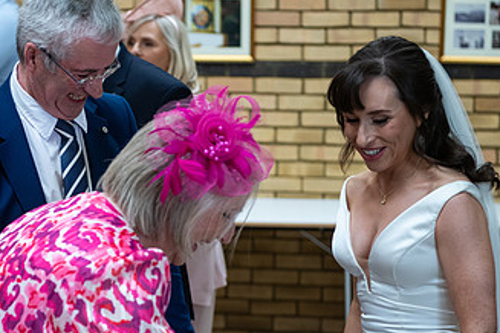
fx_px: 1722
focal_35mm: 124
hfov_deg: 16.4
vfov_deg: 11.1
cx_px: 125
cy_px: 192
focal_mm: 70
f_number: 3.5
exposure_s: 1/160
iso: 800
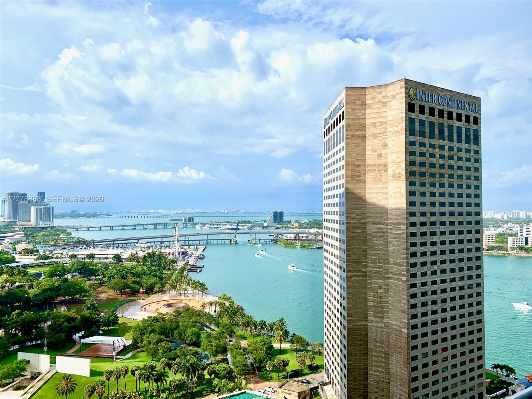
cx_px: 266
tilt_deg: +2.1
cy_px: 200
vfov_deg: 53.1
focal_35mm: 26
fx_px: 400
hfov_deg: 67.3
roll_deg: +0.2
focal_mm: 4.25
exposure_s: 1/3788
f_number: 1.8
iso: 25
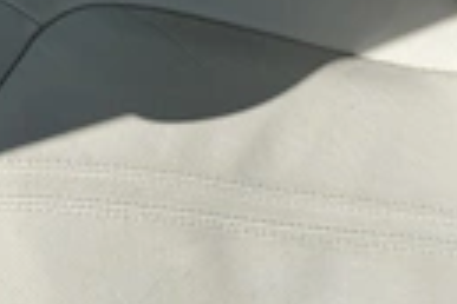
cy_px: 276
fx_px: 1142
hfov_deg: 22.6
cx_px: 181
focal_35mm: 90
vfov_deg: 15.0
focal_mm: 3
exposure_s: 1/1311
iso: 25
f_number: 1.8
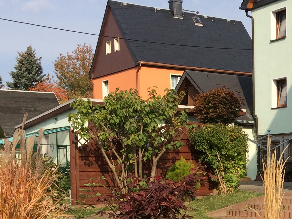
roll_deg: +2.2
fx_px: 675
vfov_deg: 17.9
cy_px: 230
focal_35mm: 80
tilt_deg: -7.7
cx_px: 296
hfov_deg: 23.3
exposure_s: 1/1953
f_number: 2.2
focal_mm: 4.15
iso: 32
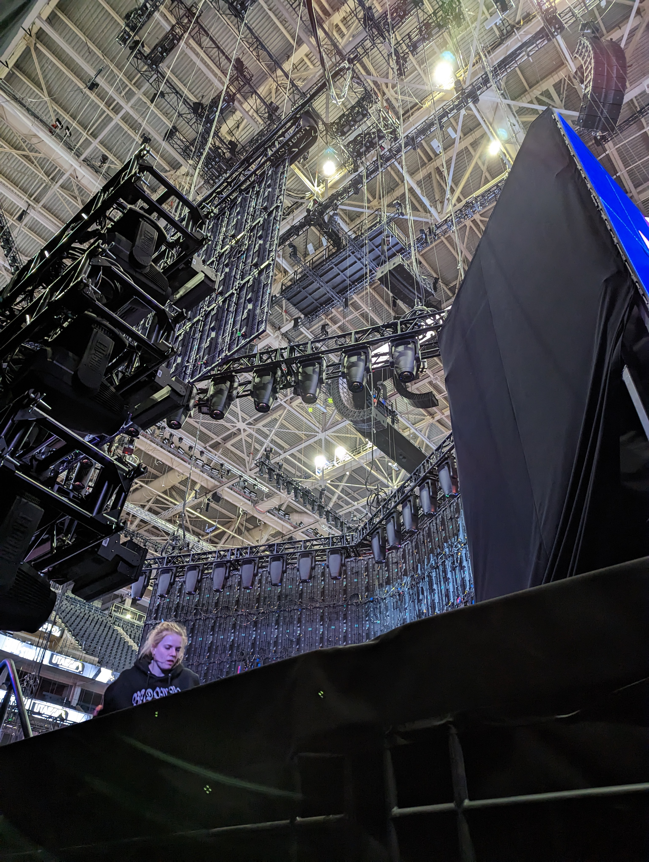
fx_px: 598
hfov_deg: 56.9
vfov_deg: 71.5
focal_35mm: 24
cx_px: 324
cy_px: 431
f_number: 1.85
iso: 678
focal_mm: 6.81
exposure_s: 1/63.4
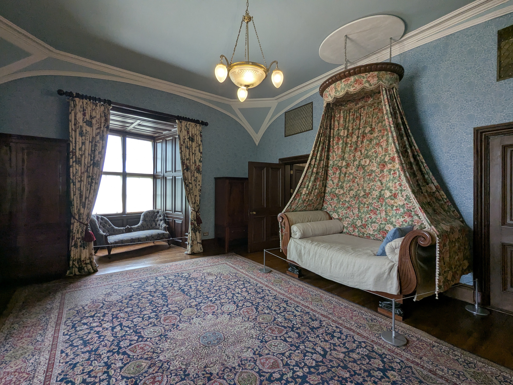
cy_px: 192
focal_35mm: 16
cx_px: 256
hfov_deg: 94.5
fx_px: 237
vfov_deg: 78.1
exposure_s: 1/25
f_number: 2.2
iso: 90
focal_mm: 2.35
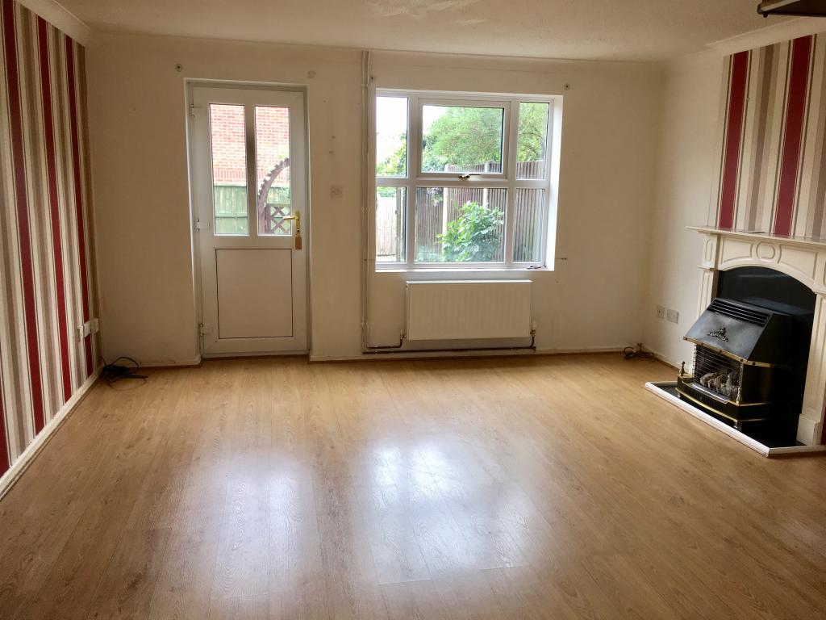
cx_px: 413
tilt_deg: -10.7
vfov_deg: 48.2
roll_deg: -0.7
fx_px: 692
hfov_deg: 61.7
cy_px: 310
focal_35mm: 29
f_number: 2.2
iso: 40
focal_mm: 4.15
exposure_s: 1/50
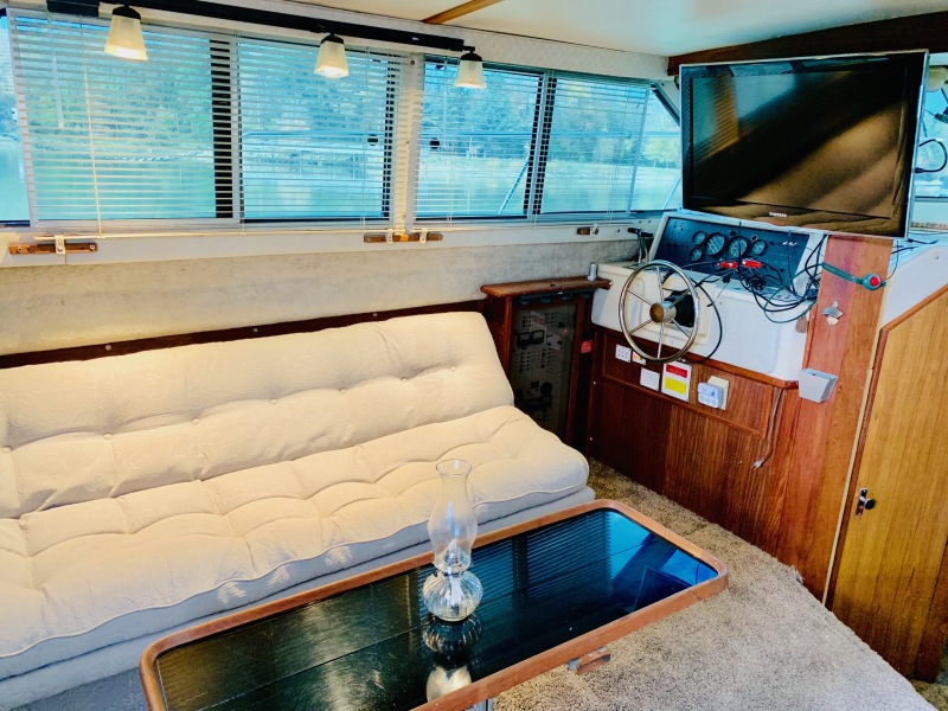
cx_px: 474
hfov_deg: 67.3
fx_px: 712
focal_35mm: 26
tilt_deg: -15.1
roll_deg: -2.7
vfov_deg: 53.1
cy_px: 356
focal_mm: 4.25
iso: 160
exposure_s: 1/60
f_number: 1.8
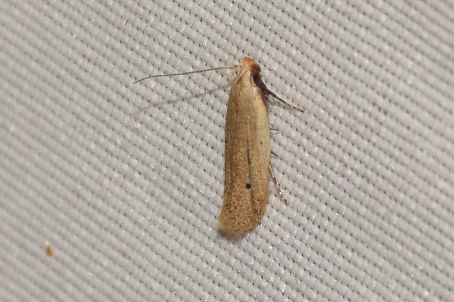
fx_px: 2648
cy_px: 151
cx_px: 227
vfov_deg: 6.5
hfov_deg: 9.8
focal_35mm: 210
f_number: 10
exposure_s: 1/160
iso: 125
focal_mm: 140
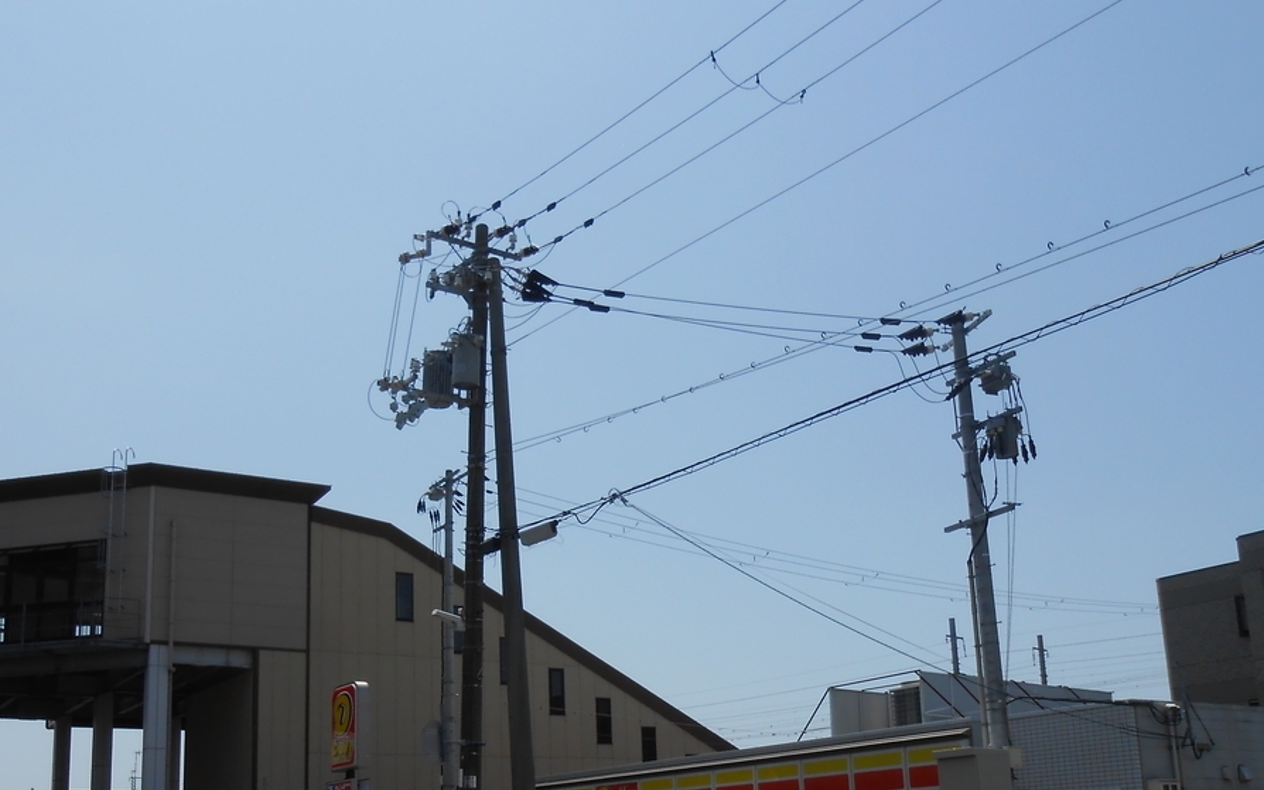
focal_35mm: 37
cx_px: 550
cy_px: 591
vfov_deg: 33.8
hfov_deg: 52.6
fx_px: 1275
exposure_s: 1/1500
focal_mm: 4.6
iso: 80
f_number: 3.5
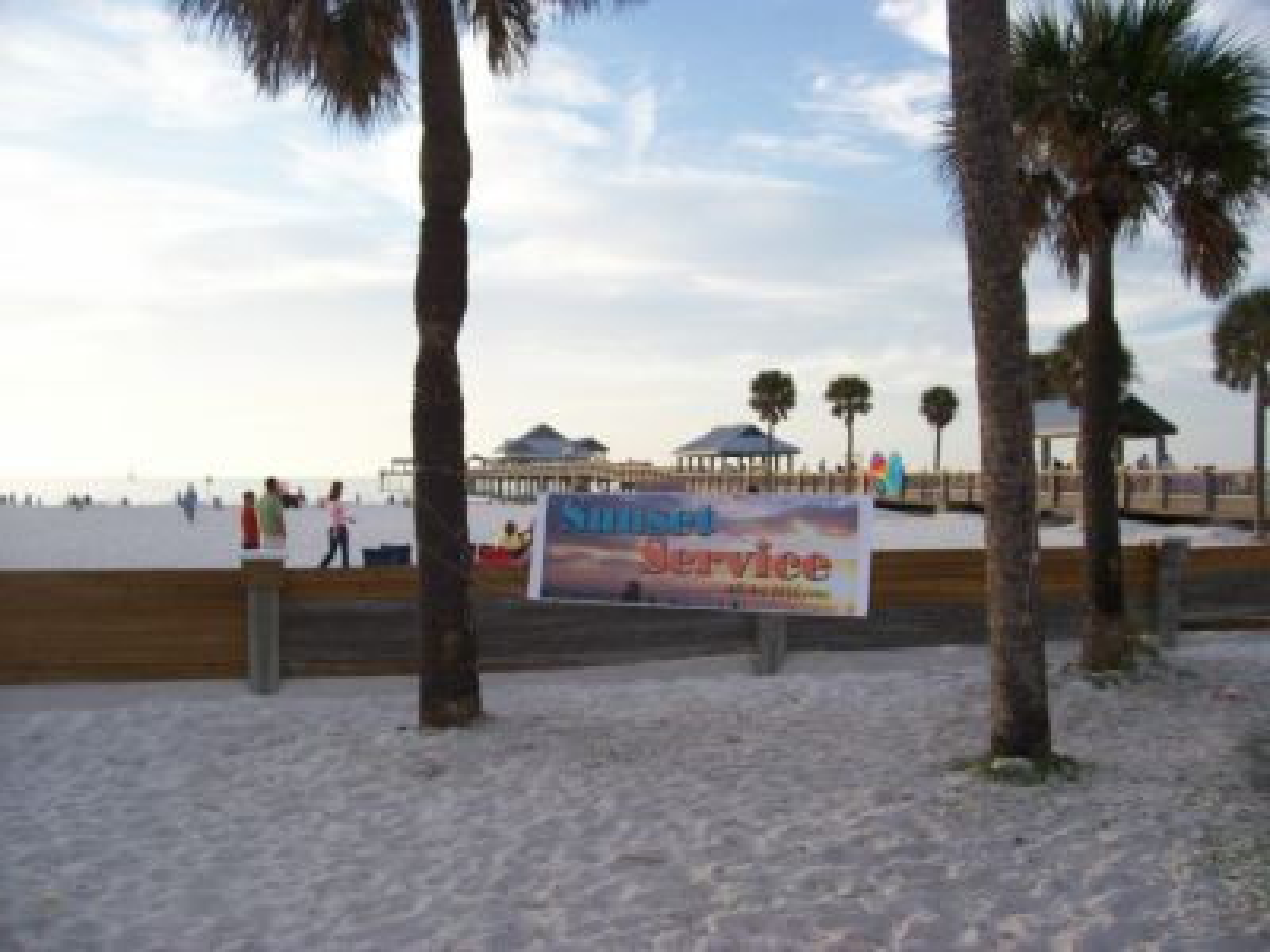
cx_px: 635
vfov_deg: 41.8
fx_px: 1247
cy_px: 476
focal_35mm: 34
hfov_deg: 54.0
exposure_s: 1/594
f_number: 2.7
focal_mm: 5.6
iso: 80
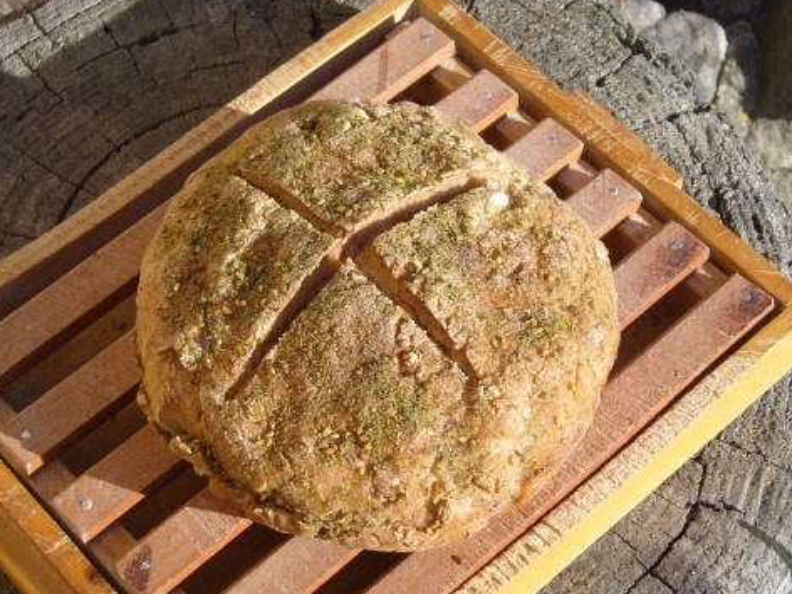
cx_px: 364
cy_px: 275
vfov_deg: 17.6
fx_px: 1922
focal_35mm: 84
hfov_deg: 23.3
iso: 80
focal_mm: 13
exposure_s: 1/90
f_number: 9.7
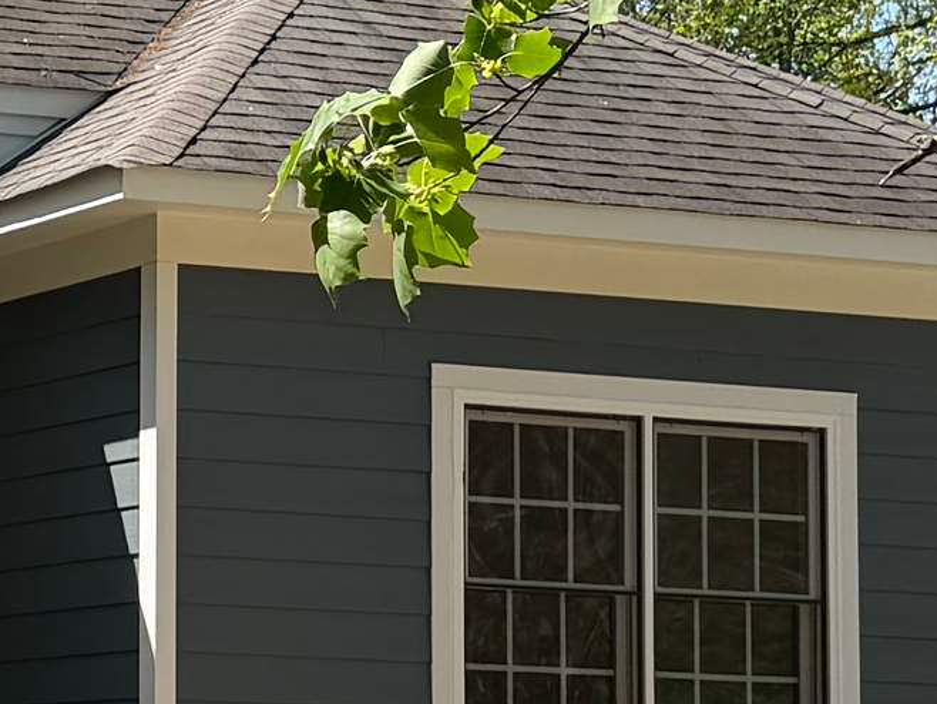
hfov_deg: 12.6
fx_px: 3981
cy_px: 523
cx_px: -558
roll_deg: -1.5
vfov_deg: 10.1
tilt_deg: +4.3
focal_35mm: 147
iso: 80
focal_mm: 6.76
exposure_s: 1/1585
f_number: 1.78
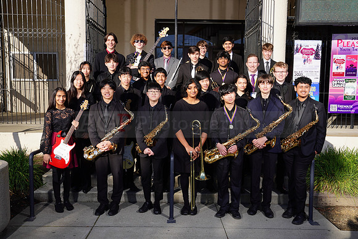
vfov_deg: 40.0
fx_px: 328
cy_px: 120
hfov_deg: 57.2
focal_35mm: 33
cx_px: 179
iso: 100
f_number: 8
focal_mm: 33
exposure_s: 1/250
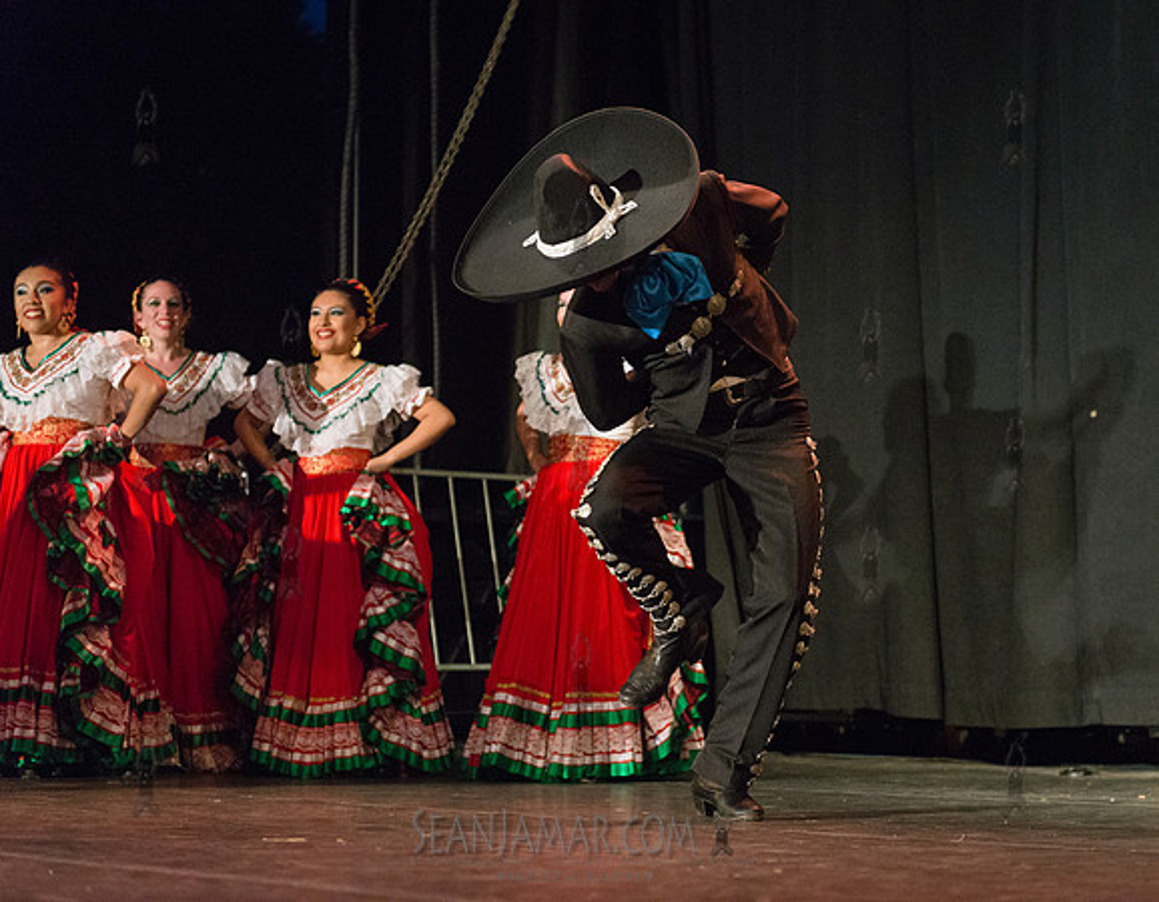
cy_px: 451
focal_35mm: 73
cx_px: 676
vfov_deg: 20.6
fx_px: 2479
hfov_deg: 26.3
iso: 4000
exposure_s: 1/500
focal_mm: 66
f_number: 2.8
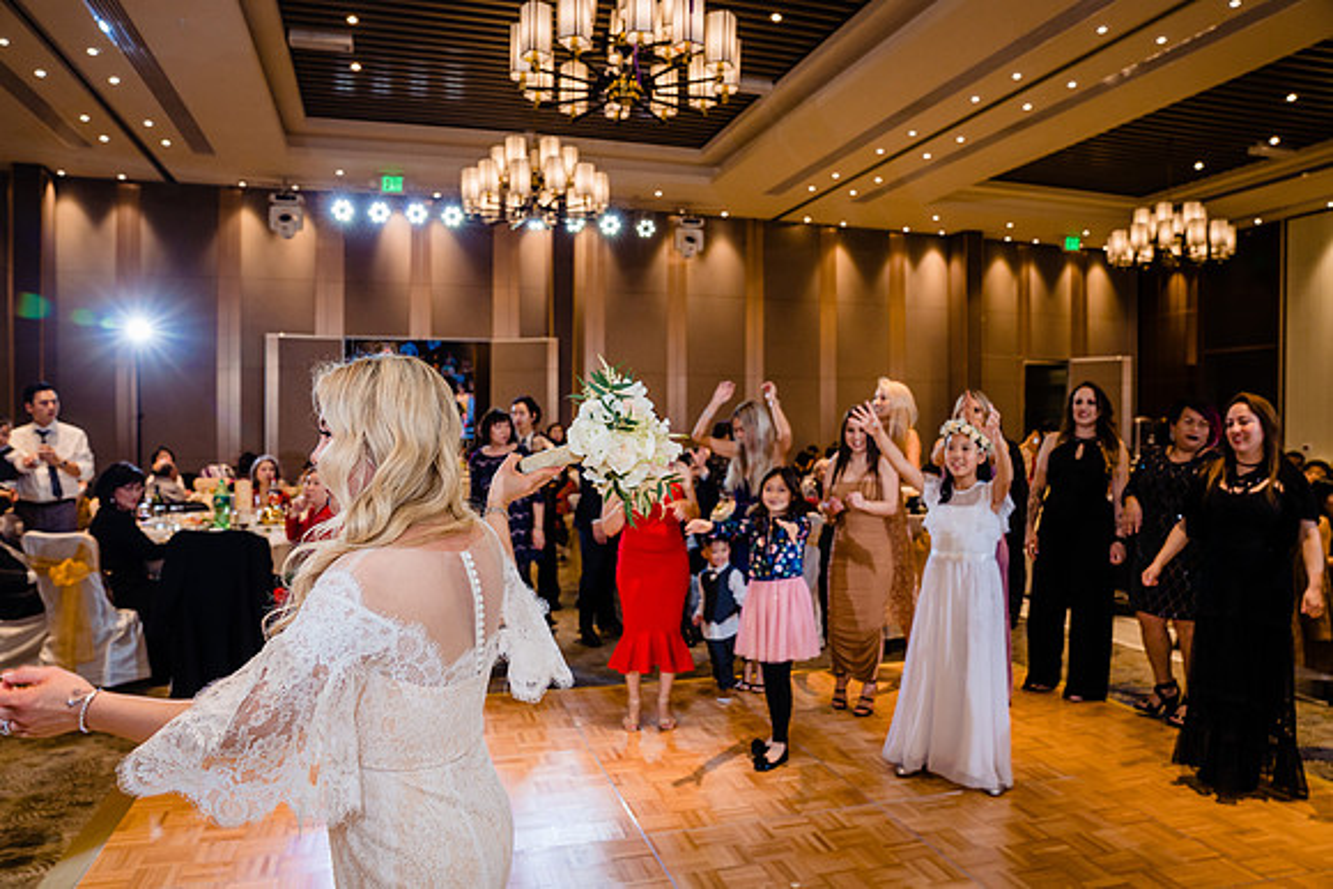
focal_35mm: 24
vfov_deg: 53.2
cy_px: 444
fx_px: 889
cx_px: 666
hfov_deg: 73.7
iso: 1000
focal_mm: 24
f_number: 4
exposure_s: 1/160
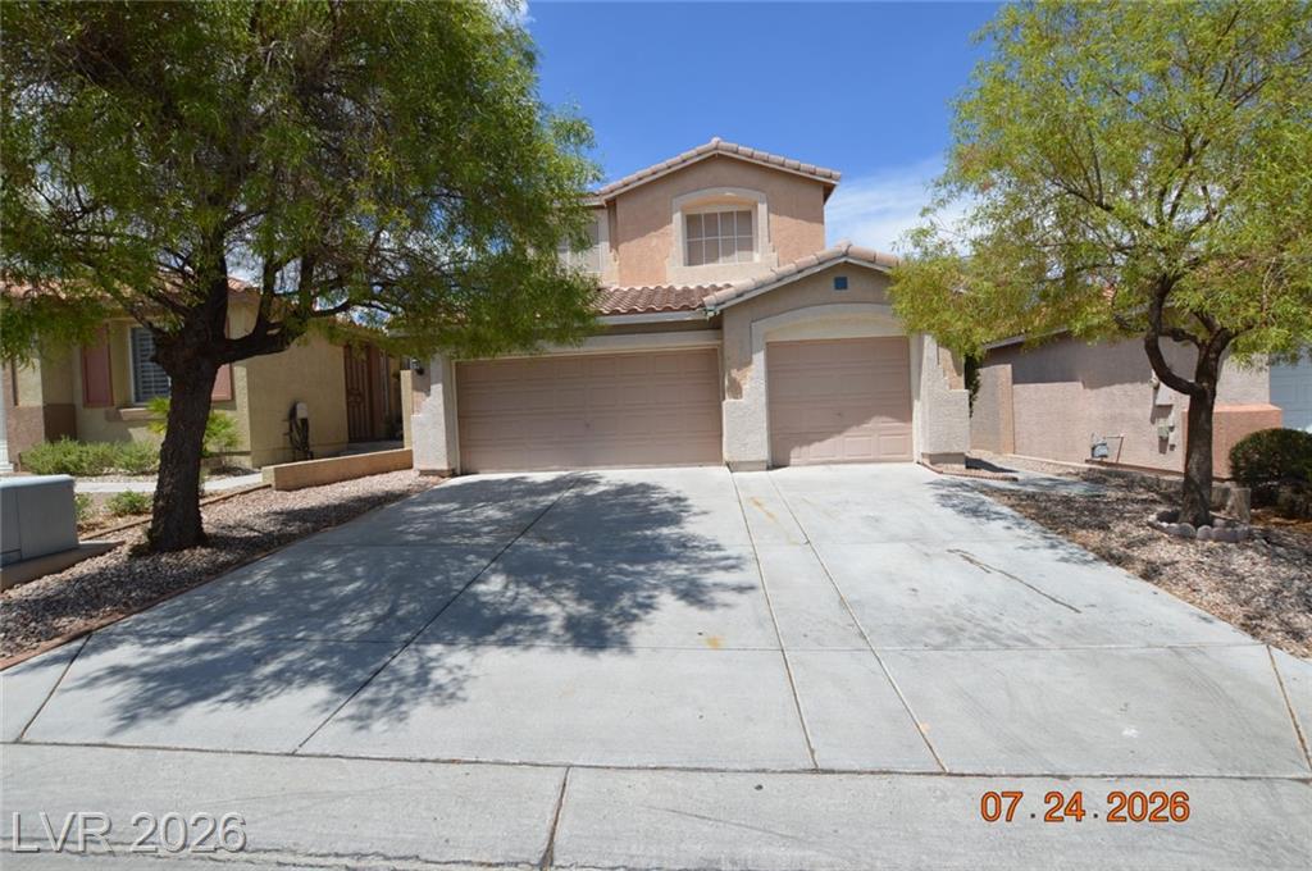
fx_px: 546
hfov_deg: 100.5
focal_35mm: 15
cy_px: 436
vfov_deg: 77.2
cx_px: 656
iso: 100
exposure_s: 1/250
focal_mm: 10
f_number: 8
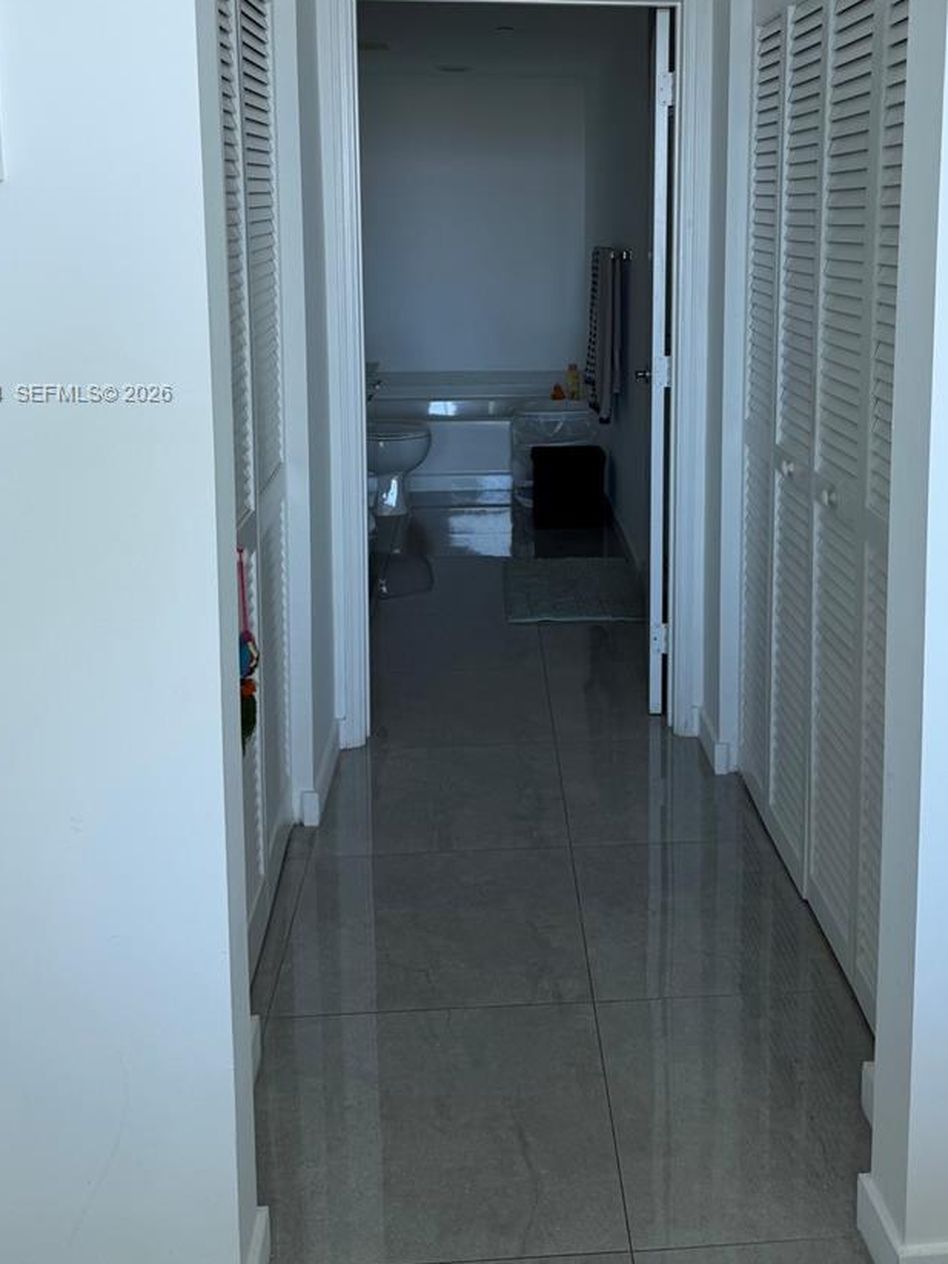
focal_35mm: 35
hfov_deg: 40.5
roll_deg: +0.9
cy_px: 395
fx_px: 1278
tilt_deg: -7.5
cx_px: 578
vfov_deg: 51.4
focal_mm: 6.76
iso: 64
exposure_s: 1/121
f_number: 1.78
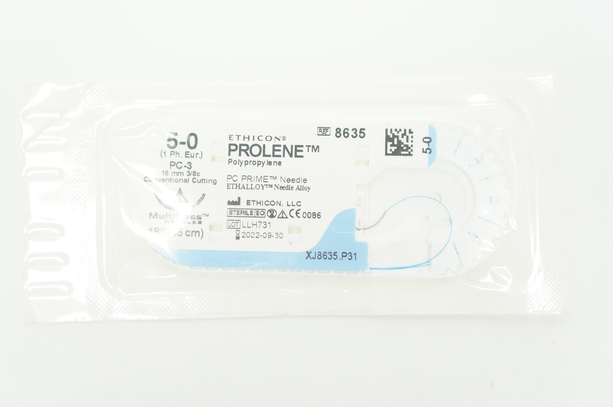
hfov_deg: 41.2
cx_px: 306
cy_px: 204
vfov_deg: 28.0
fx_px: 816
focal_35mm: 48
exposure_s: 1/60
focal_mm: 32
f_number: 4.5
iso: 400
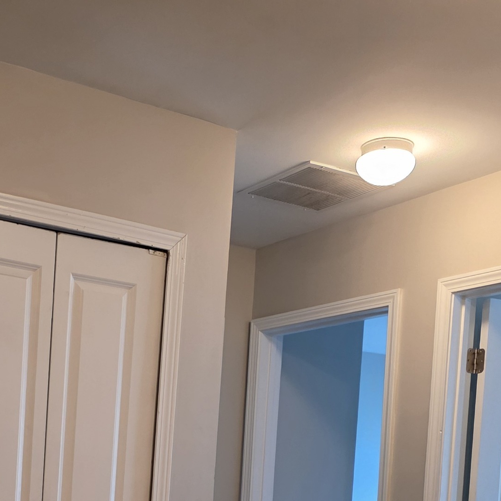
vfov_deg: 27.4
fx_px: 950
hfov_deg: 28.9
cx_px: 95
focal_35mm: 58
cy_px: 528
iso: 1000
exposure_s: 1/120
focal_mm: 6.3
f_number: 1.7
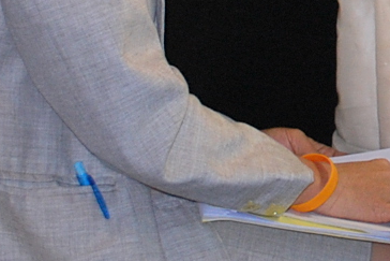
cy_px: -168
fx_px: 2511
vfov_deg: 5.9
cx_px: 781
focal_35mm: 232
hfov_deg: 8.4
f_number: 5
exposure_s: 1/40
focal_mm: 29
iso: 400
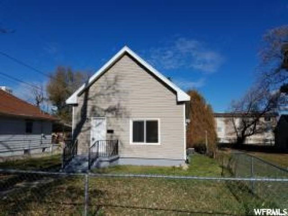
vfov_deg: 53.1
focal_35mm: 26
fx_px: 216
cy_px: 108
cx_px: 144
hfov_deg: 67.3
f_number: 1.7
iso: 40
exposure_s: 1/4752
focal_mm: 4.2
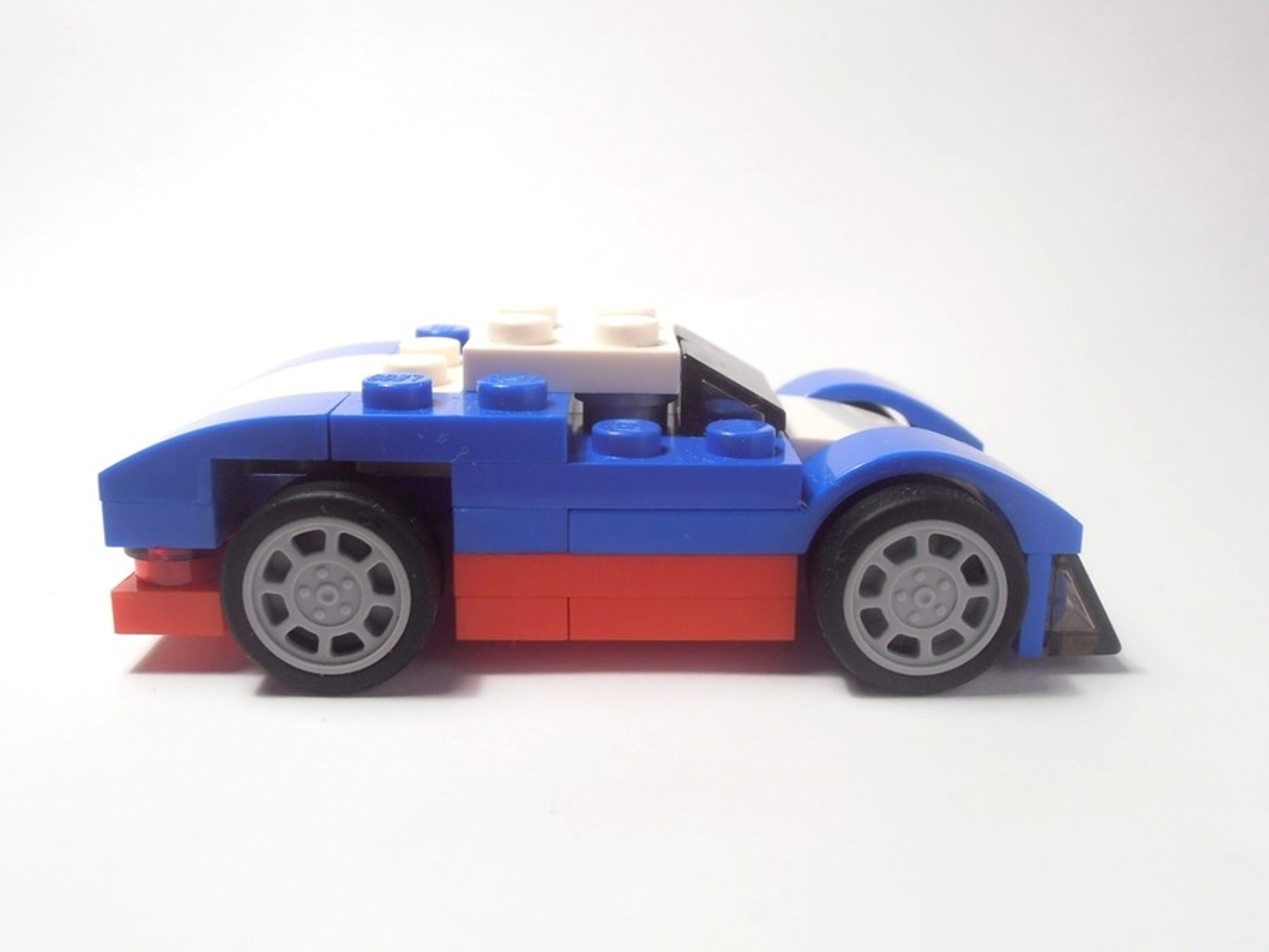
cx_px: 634
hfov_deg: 50.1
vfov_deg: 38.7
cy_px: 476
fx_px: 1356
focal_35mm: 37
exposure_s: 1/40
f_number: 3.9
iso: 80
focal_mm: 6.61
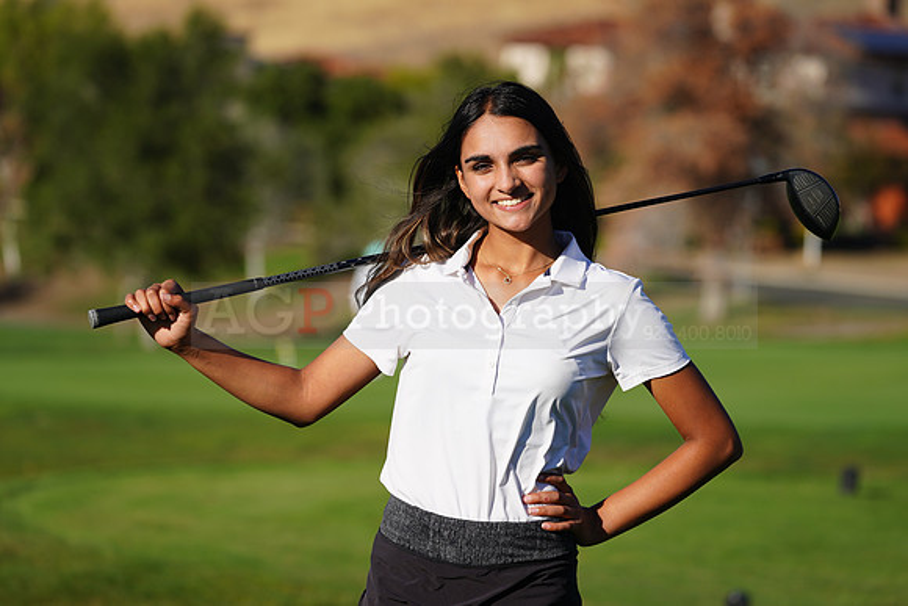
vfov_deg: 7.3
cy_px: 303
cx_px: 454
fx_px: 4768
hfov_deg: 10.9
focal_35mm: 189
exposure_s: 1/640
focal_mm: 189
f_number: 5.6
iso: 100
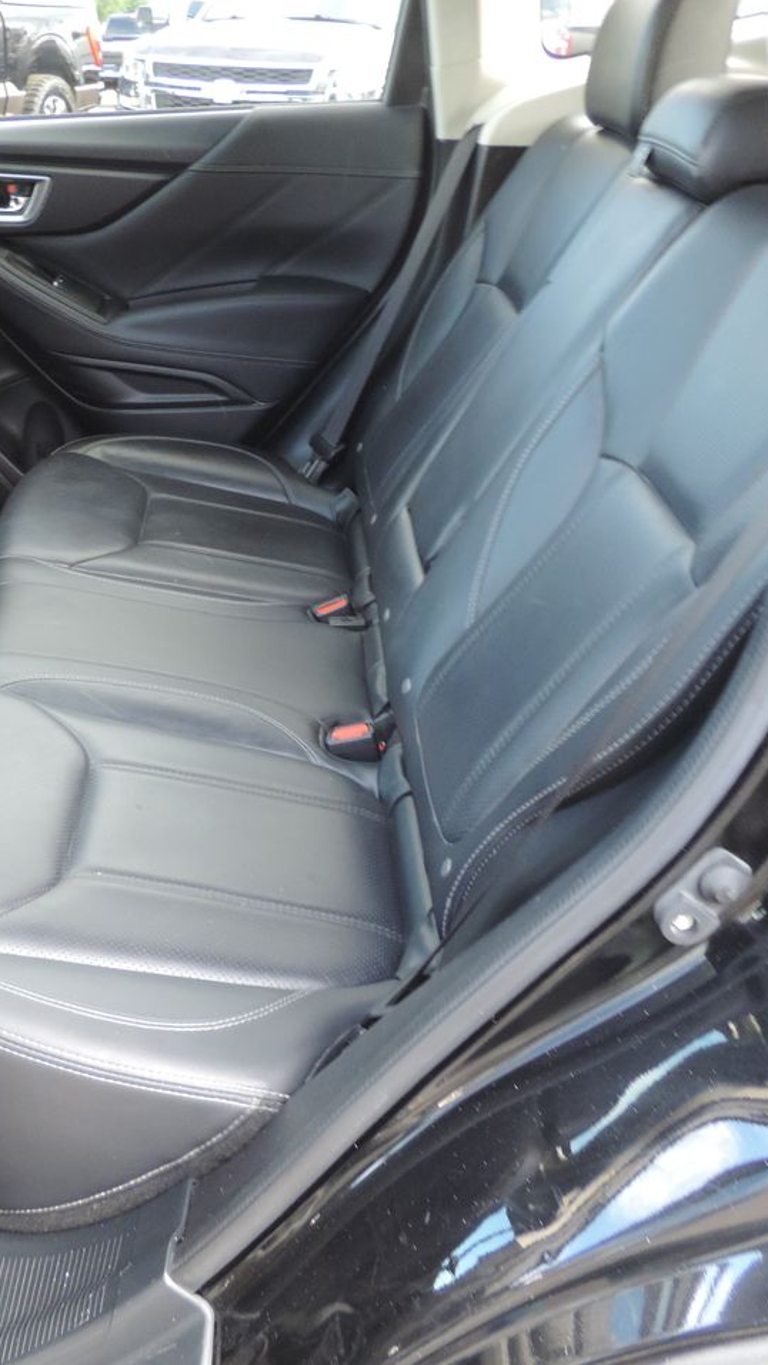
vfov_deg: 56.6
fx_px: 1267
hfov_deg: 33.2
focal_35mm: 35
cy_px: 681
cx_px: 216
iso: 320
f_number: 3
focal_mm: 4.3
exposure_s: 1/30
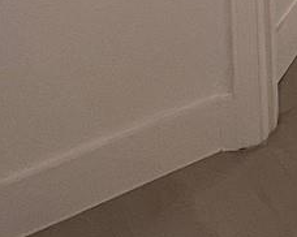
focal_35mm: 89
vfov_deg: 12.9
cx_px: 581
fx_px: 782
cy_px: -341
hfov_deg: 16.7
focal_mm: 1.57
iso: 125
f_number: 1.8
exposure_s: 1/120
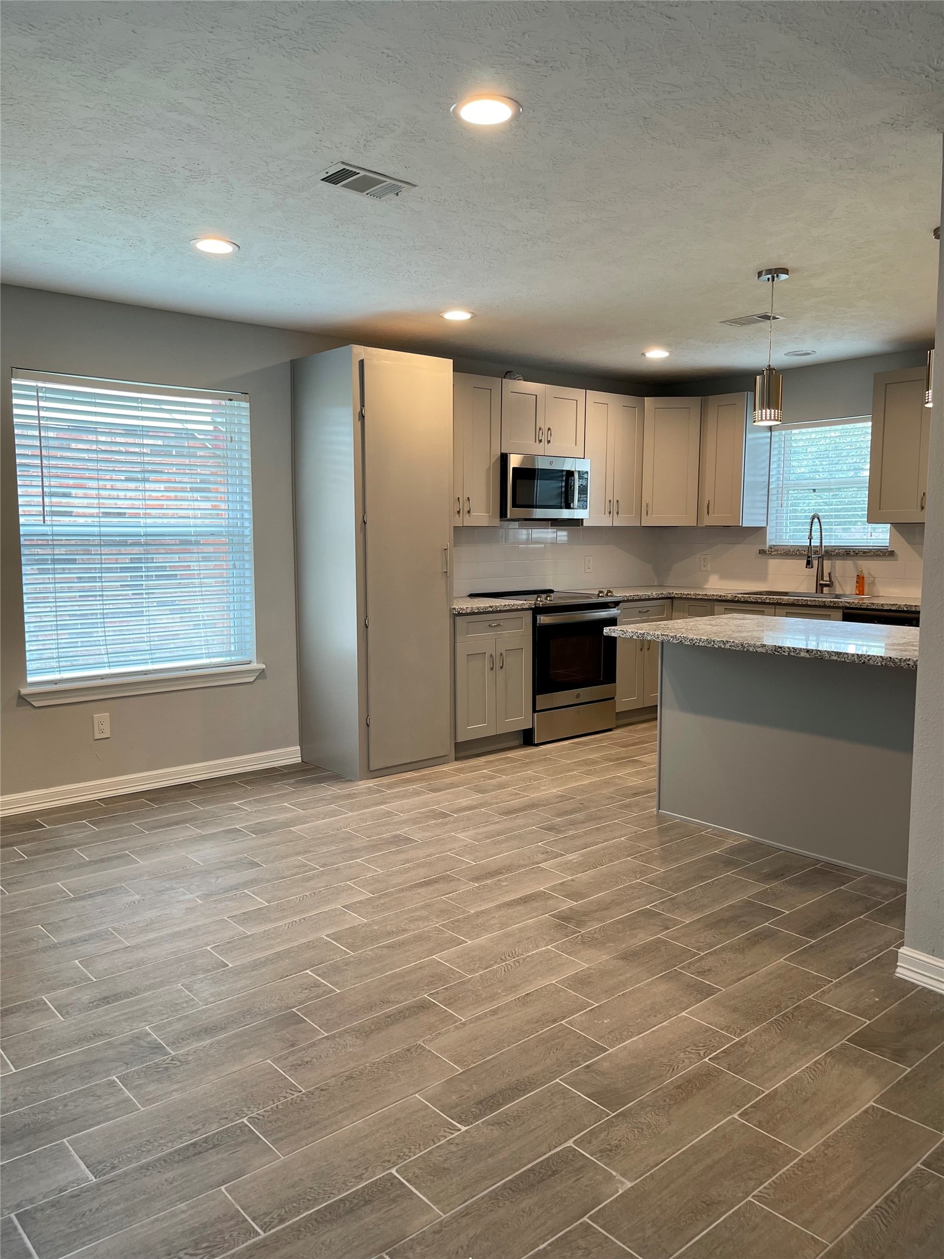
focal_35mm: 26
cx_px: 472
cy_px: 630
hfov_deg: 53.1
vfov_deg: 67.3
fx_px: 945
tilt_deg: -6.8
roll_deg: +0.2
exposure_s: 1/60
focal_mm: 5.1
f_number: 1.6
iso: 80
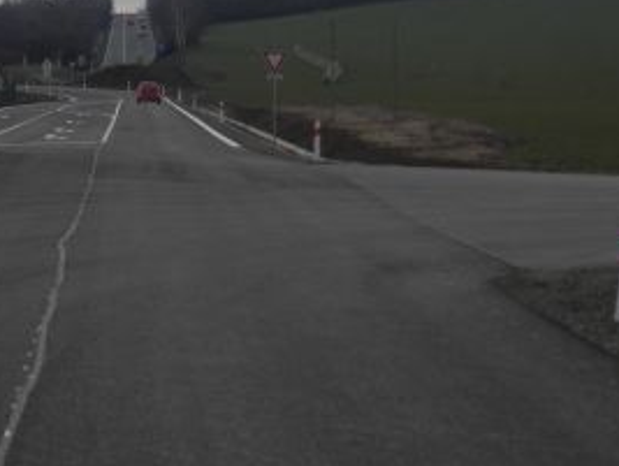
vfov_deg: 10.2
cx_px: 209
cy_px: 81
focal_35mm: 146
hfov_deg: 13.5
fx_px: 2614
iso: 100
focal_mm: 13
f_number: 3.5
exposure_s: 1/425
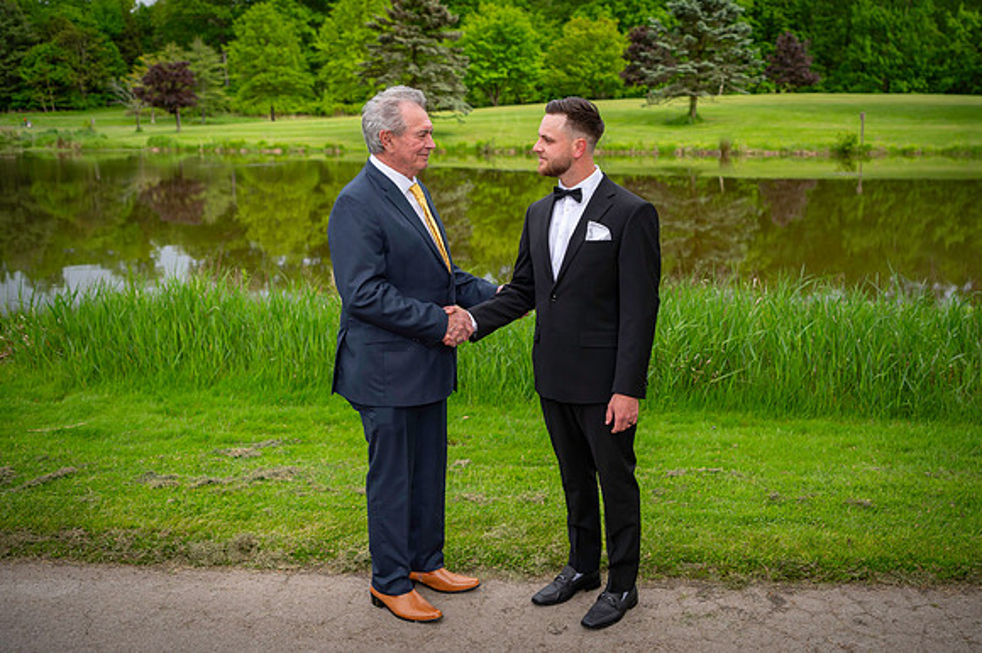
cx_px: 567
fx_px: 976
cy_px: 288
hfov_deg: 53.2
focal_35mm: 36
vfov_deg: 37.0
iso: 400
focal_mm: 31
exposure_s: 1/3200
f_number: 3.2
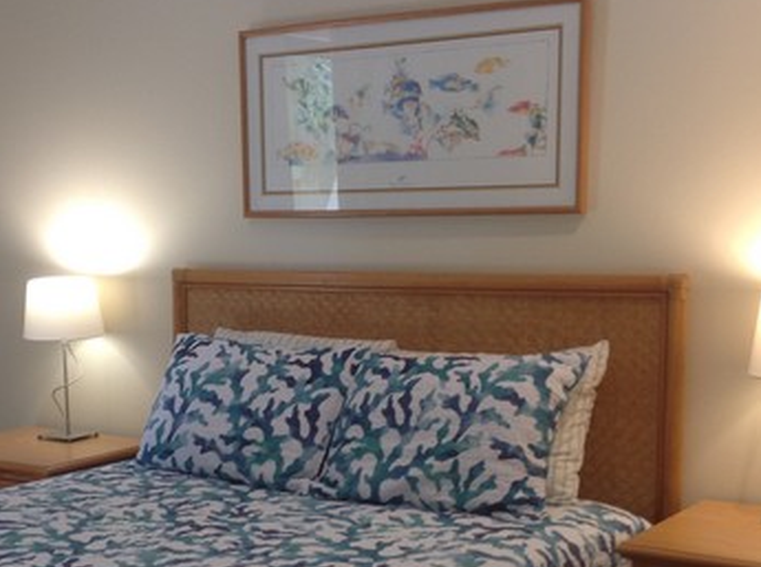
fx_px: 1425
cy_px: 424
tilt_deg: -8.4
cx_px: 280
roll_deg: +2.3
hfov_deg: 29.8
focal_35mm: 65
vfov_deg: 22.3
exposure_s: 1/20
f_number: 2.4
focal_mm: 4.28
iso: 50
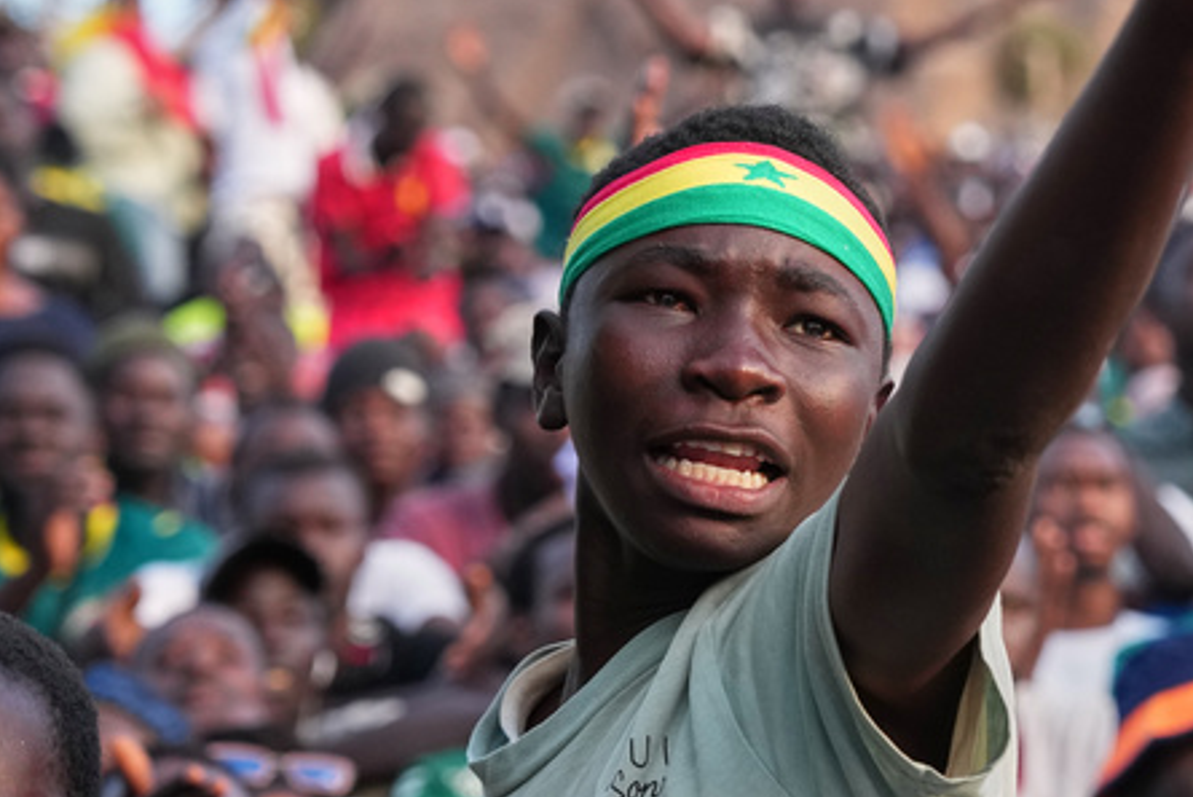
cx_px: 957
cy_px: 470
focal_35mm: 161
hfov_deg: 12.7
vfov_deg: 8.5
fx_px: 5337
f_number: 3.5
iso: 1600
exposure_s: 1/1250
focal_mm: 70
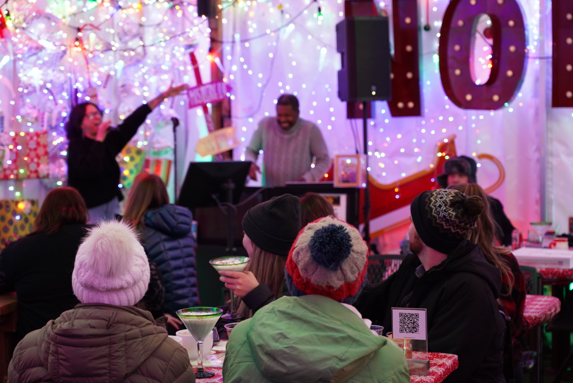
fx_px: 1147
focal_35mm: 72
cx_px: 286
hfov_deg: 28.1
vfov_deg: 19.0
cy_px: 192
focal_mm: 72
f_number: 4
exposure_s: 1/60
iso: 2500
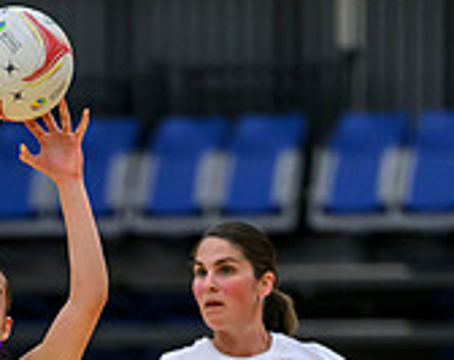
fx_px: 10117
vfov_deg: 2.0
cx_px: -91
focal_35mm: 756
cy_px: 593
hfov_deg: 2.6
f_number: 2.8
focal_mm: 200
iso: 3200
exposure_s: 1/1250
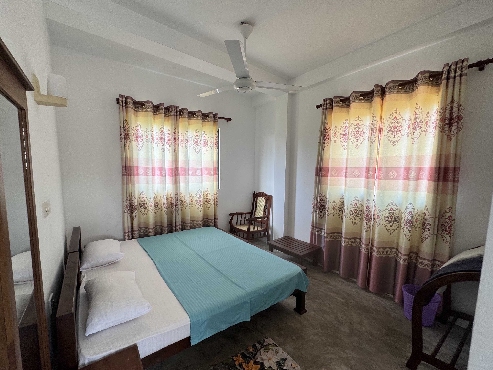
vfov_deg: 81.7
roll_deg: +0.0
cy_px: 191
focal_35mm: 15
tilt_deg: -6.1
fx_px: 214
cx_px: 234
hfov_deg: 98.1
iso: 80
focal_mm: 2.22
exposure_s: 1/99
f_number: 2.2
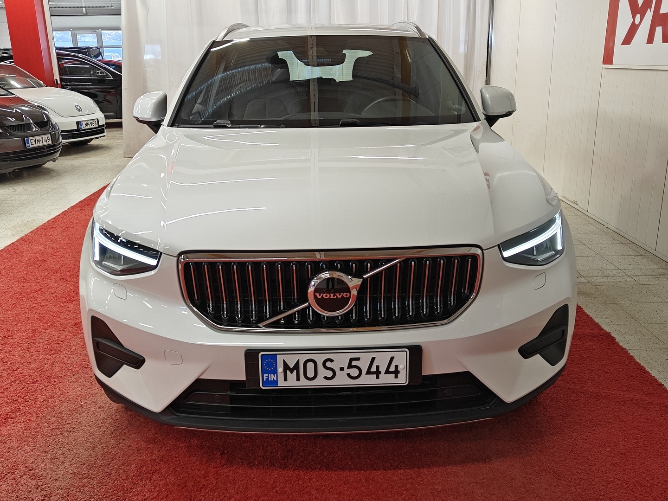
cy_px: 250
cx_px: 334
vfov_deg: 42.9
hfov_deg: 55.4
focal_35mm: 33
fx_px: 637
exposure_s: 1/120
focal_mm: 5.59
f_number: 1.8
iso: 80
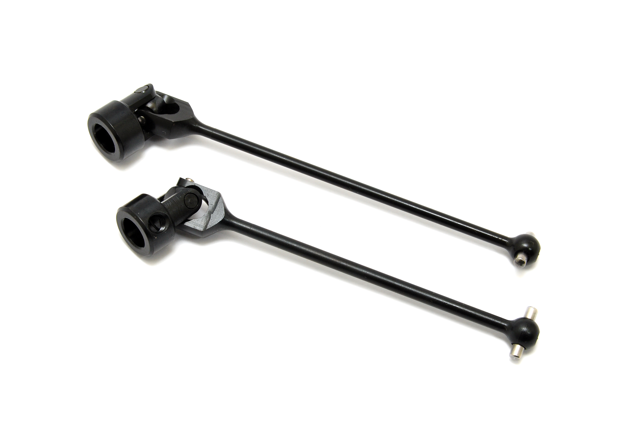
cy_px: 210
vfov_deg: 11.4
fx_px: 2107
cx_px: 316
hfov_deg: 17.1
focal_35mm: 120
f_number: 20
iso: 400
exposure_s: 1/60
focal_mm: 80
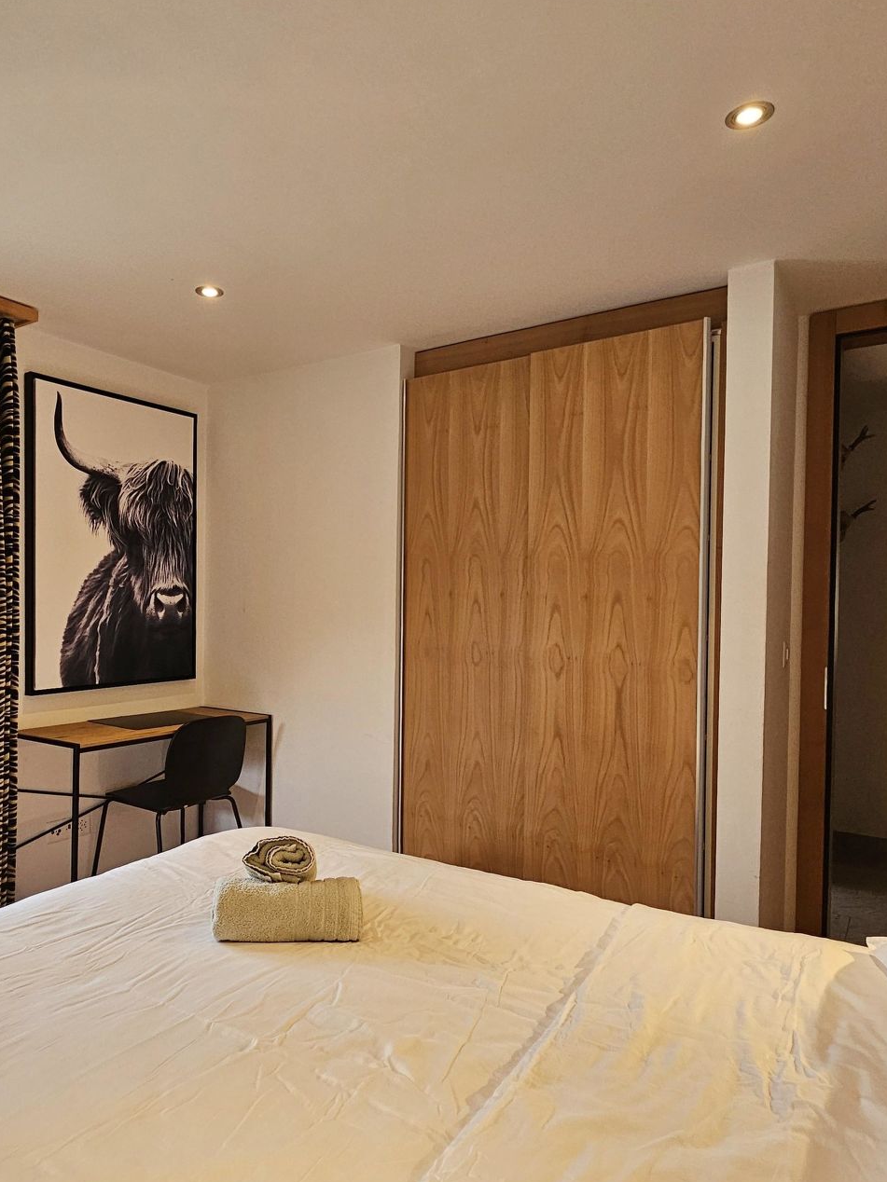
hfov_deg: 63.0
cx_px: 368
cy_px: 598
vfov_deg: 79.0
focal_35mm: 21
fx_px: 717
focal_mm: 2.2
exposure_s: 1/100
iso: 200
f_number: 2.2
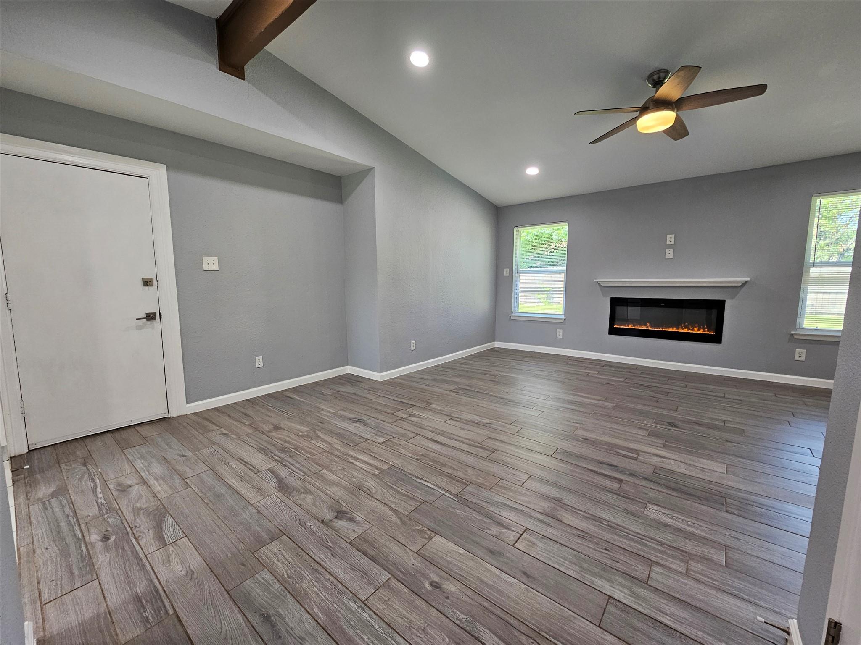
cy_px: 322
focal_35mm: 13
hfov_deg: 106.2
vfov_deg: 89.9
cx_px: 430
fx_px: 323
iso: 125
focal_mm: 2.2
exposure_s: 1/60
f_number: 2.2
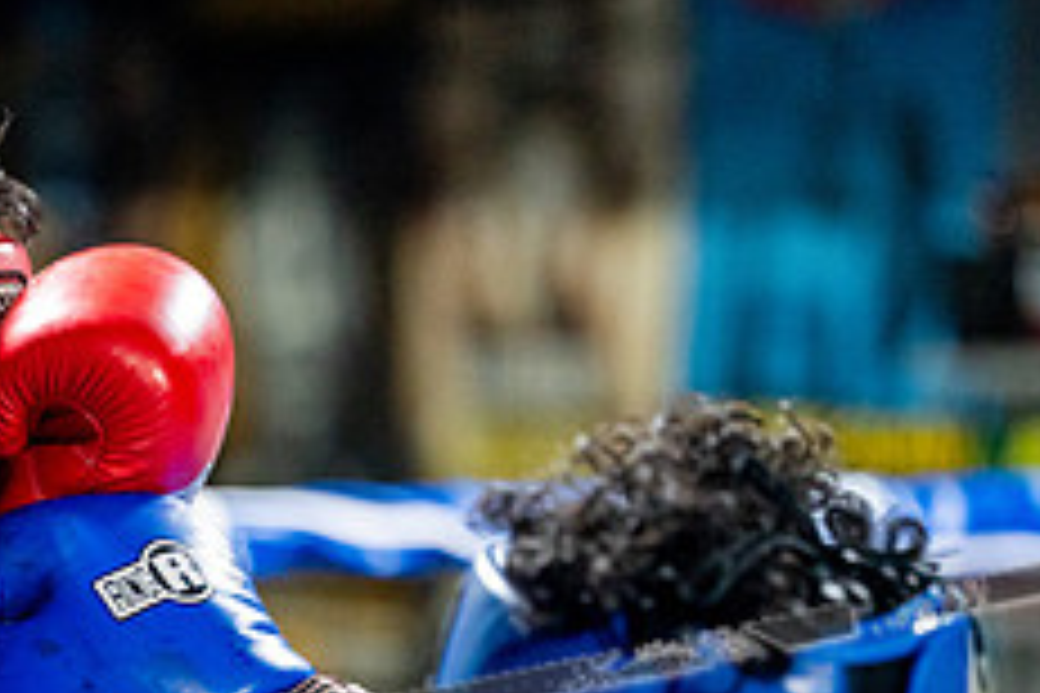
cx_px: 122
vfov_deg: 4.1
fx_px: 9561
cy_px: 826
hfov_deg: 6.2
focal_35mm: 331
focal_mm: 132
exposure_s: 1/800
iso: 4000
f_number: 2
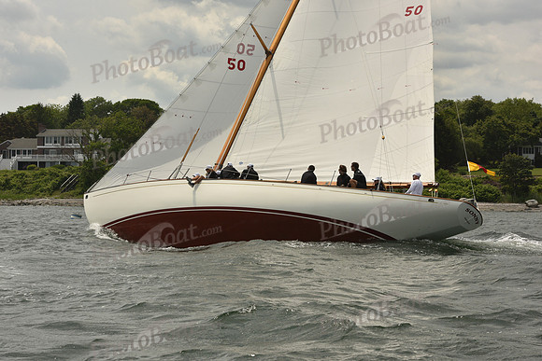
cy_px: 180
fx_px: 1054
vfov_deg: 19.5
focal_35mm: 70
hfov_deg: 28.8
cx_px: 271
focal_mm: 70
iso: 400
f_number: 11
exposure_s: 1/1600
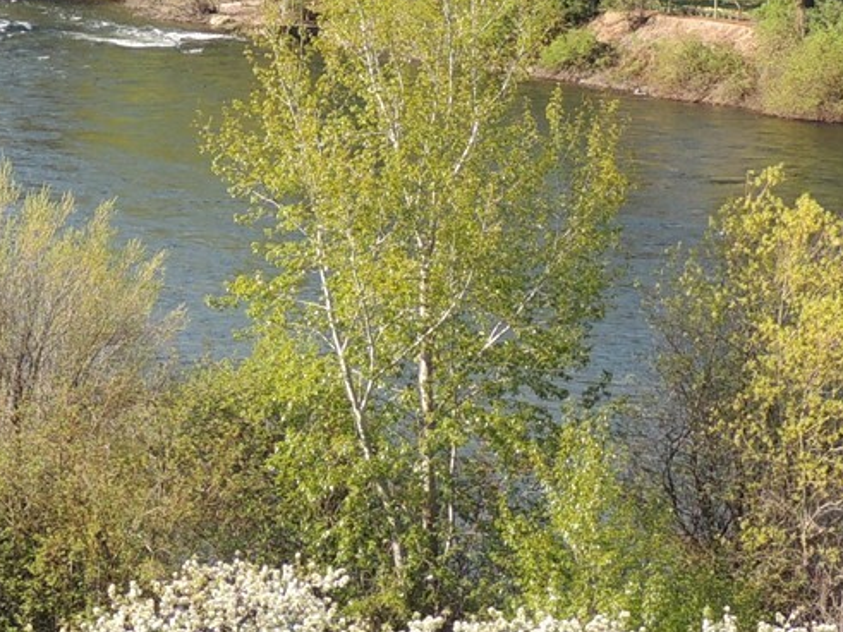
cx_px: 110
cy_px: 74
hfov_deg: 12.1
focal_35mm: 163
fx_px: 3969
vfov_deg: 9.1
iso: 100
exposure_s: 1/320
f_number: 3.6
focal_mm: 8.9
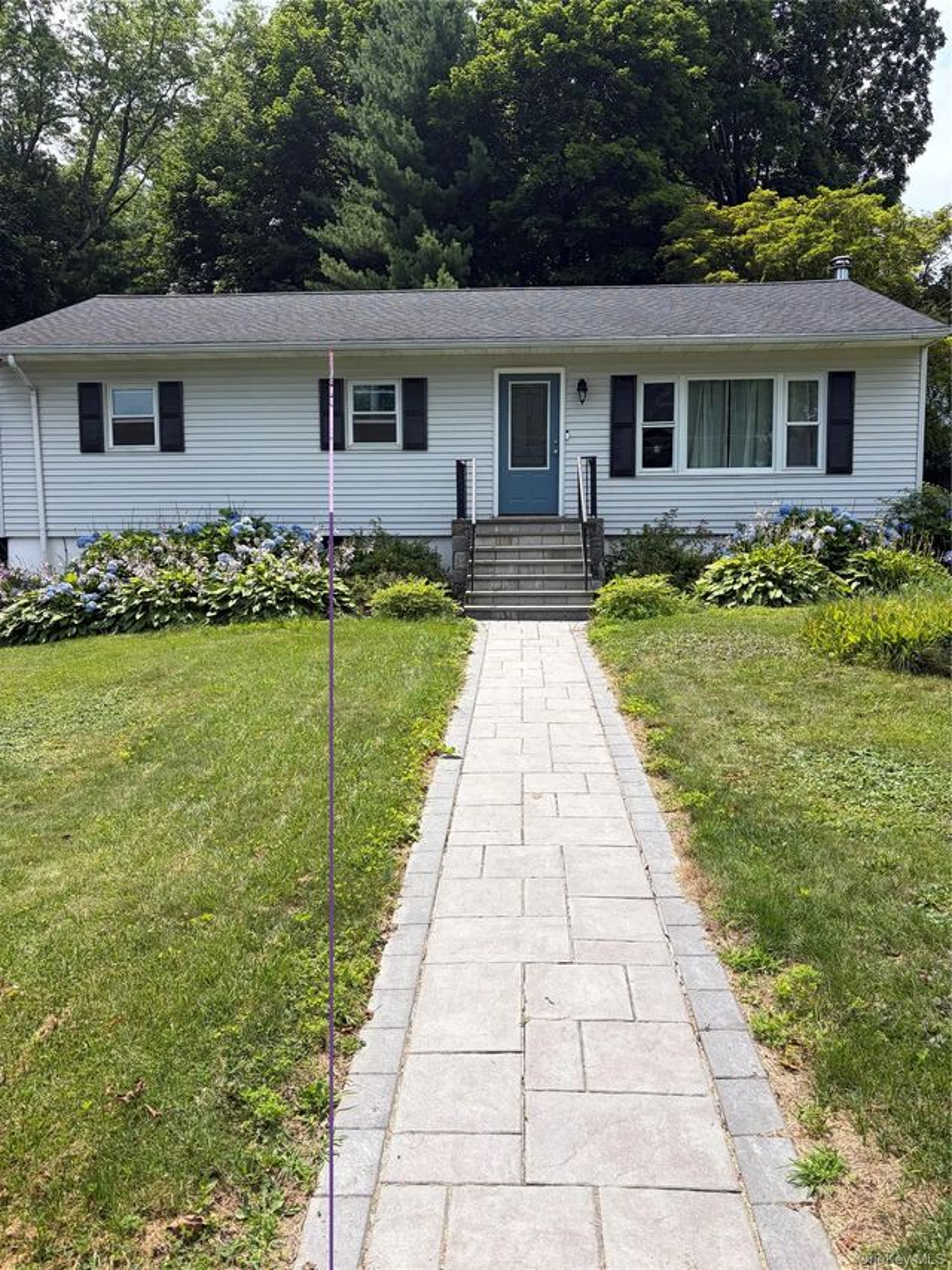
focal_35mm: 26
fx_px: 953
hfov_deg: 53.1
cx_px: 476
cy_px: 635
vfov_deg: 67.3
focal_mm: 5.96
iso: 50
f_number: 1.6
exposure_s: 1/3623
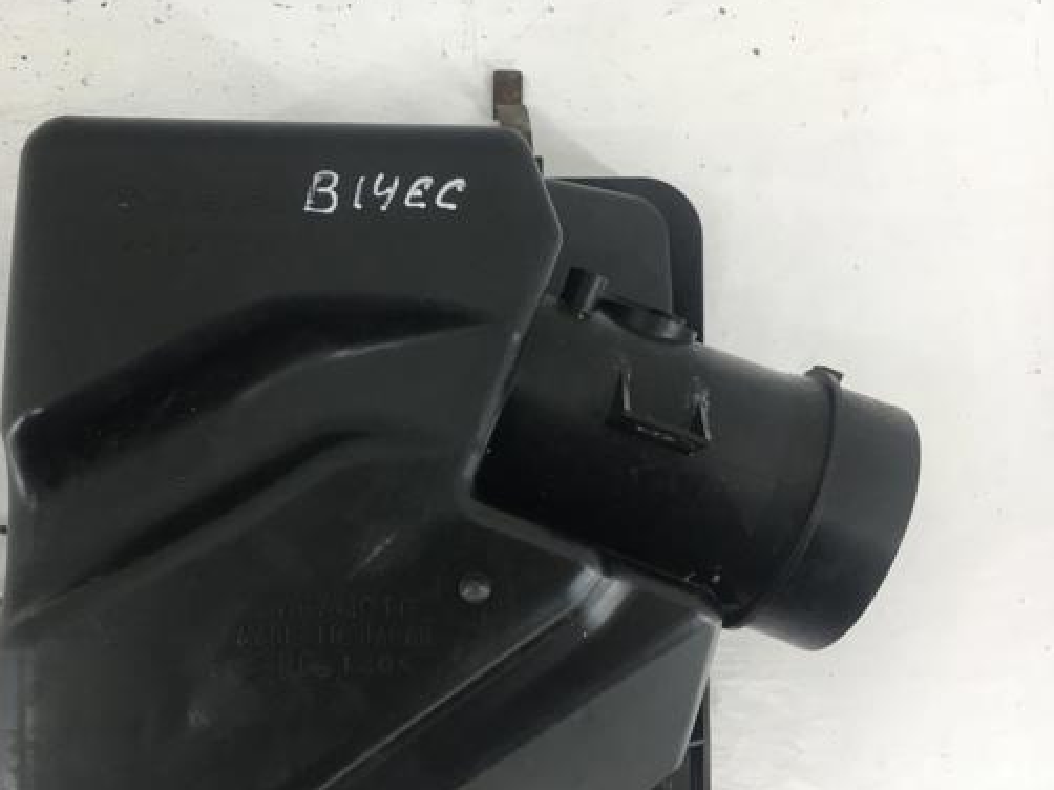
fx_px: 1126
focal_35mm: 37
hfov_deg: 49.8
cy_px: 424
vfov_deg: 38.6
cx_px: 420
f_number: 2.2
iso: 32
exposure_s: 1/33
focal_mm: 4.15
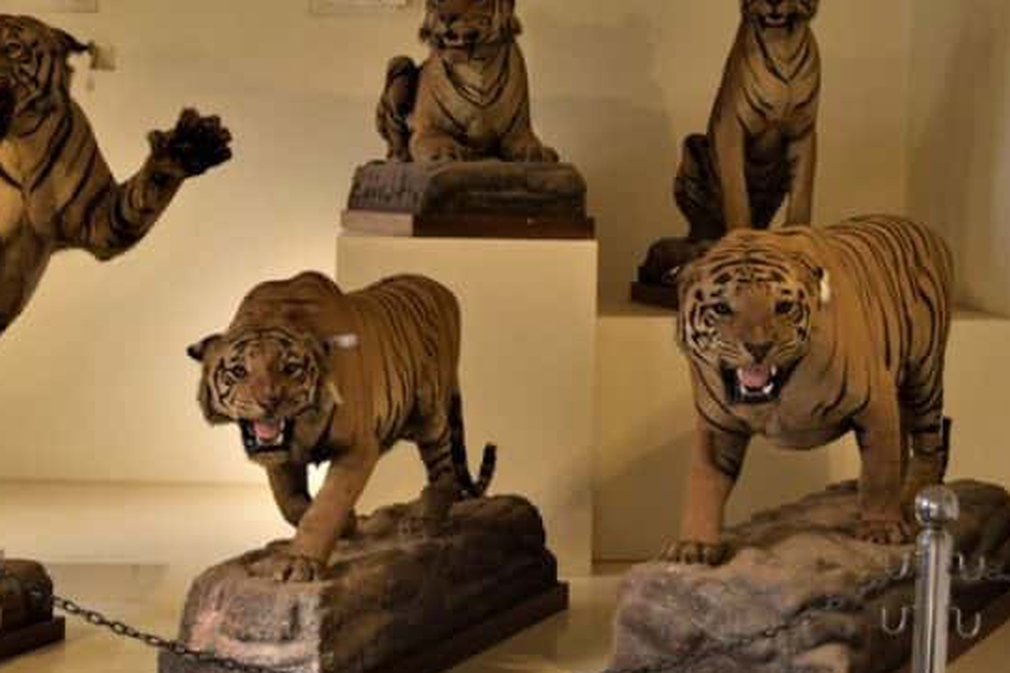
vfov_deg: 16.0
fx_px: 2384
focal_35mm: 85
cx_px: 512
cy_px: 186
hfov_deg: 23.9
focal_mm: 30
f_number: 5.6
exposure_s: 1/125
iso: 400
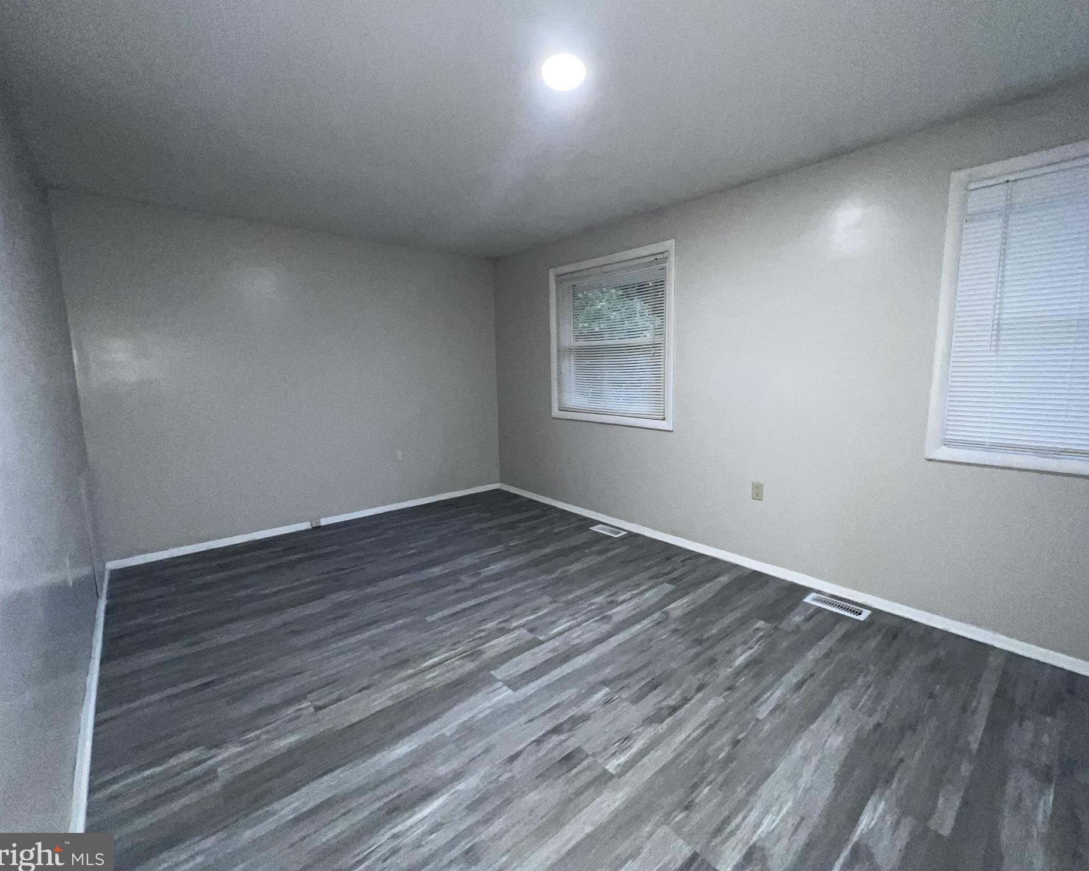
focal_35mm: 14
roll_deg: +0.6
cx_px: 568
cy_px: 431
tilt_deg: -7.9
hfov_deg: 100.6
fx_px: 451
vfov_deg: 88.0
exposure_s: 1/60
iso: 250
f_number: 1.8
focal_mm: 1.57
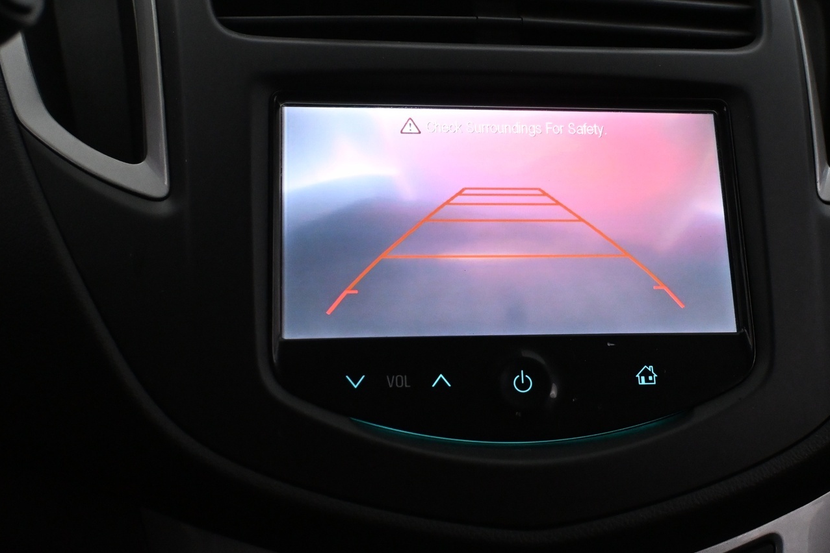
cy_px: 225
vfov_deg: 25.8
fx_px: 1206
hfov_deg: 37.8
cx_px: 510
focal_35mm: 52
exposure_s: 1/80
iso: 4000
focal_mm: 27.5
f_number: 4.5
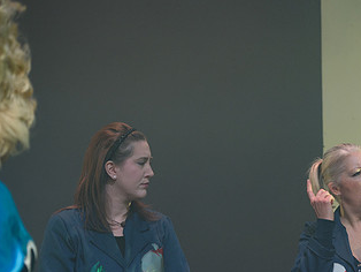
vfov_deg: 7.6
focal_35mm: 195
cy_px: 195
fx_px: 2035
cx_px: 284
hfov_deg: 10.1
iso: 800
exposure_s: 1/160
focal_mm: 110
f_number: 2.8
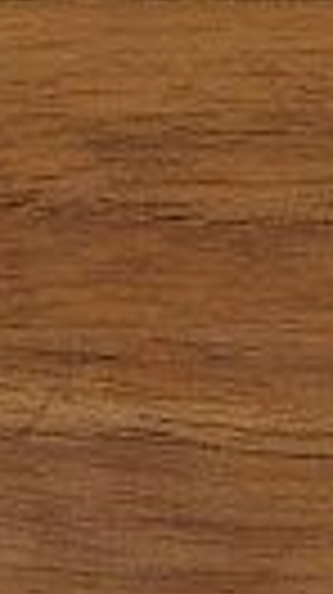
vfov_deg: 3.8
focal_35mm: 564
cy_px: 189
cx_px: -288
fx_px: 8876
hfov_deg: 2.1
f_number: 3.6
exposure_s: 1/56
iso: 1250
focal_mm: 37.4
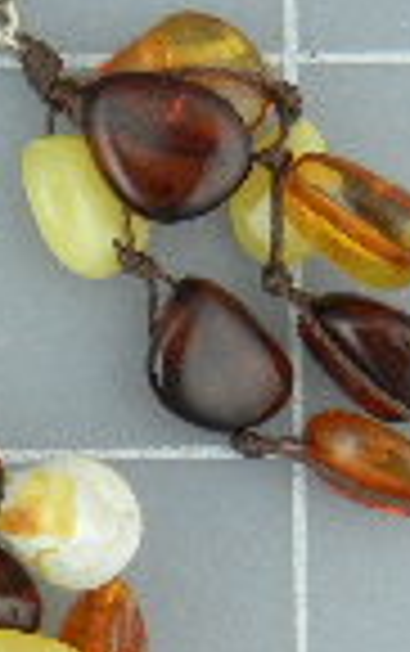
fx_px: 3244
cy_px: 674
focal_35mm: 182
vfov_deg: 11.4
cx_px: -320
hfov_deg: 7.0
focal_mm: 7.1
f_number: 3.7
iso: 400
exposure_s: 1/17
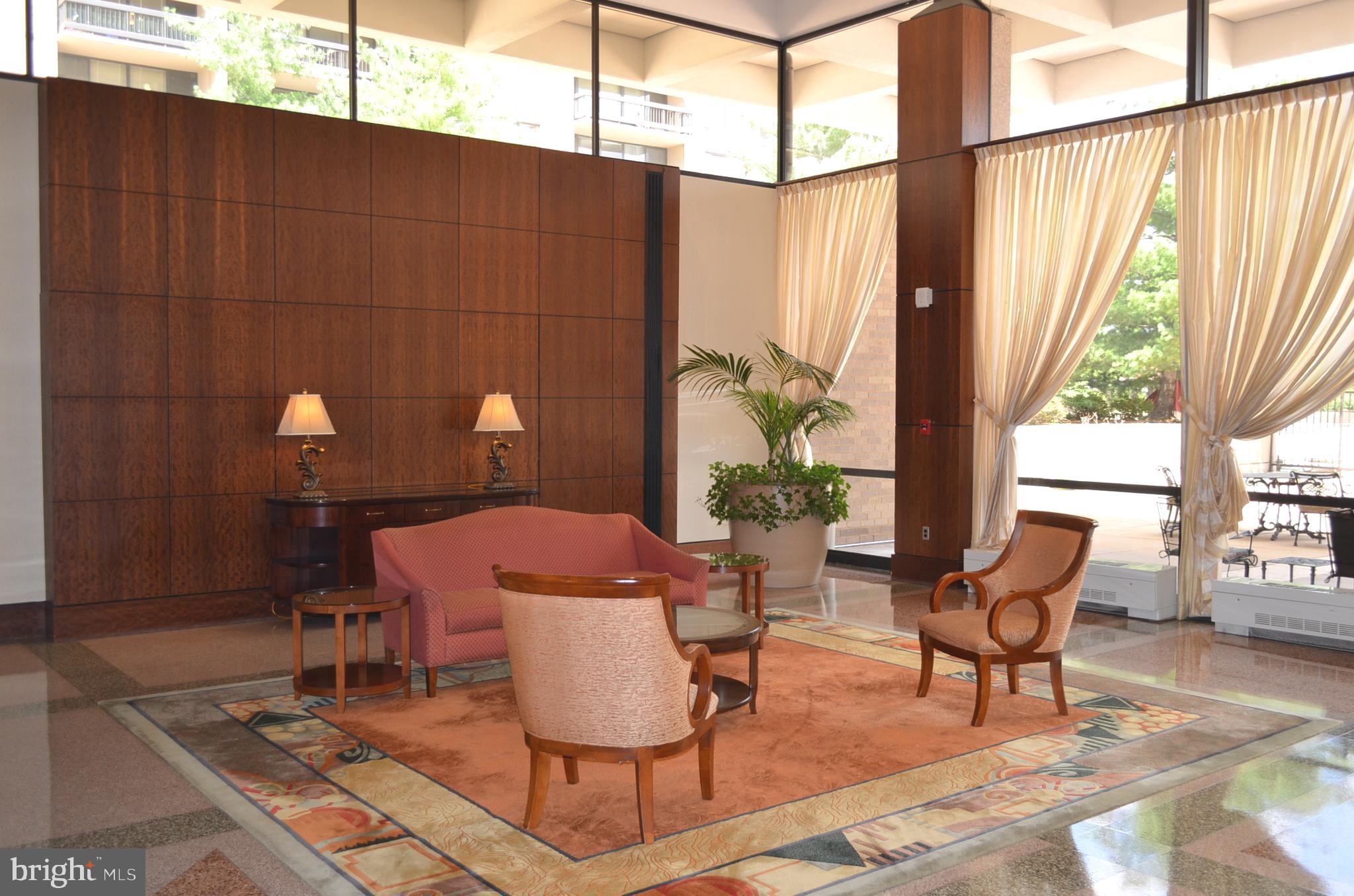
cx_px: 677
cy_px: 448
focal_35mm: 33
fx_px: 1238
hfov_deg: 57.3
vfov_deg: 39.8
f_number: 3.8
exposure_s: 1/100
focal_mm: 22
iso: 400
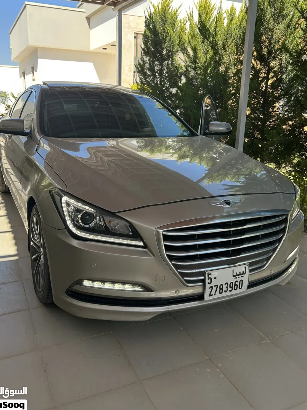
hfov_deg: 46.8
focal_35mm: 30
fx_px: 355
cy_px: 184
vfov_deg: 59.8
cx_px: 145
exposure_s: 1/1000
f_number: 1.5
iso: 50
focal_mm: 5.7
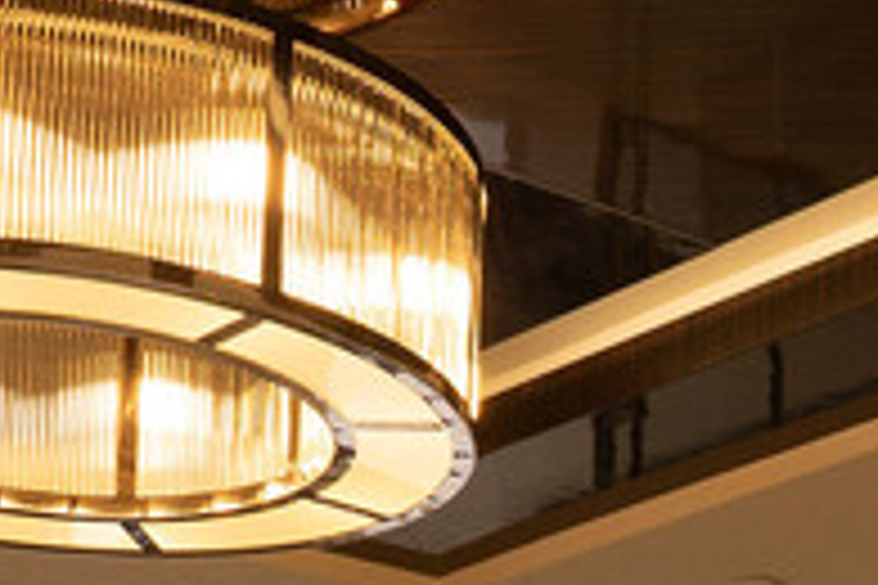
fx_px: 3268
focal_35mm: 134
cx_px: 1040
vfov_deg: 9.2
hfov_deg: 14.8
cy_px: 1397
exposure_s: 1/30
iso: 500
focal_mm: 18
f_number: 9
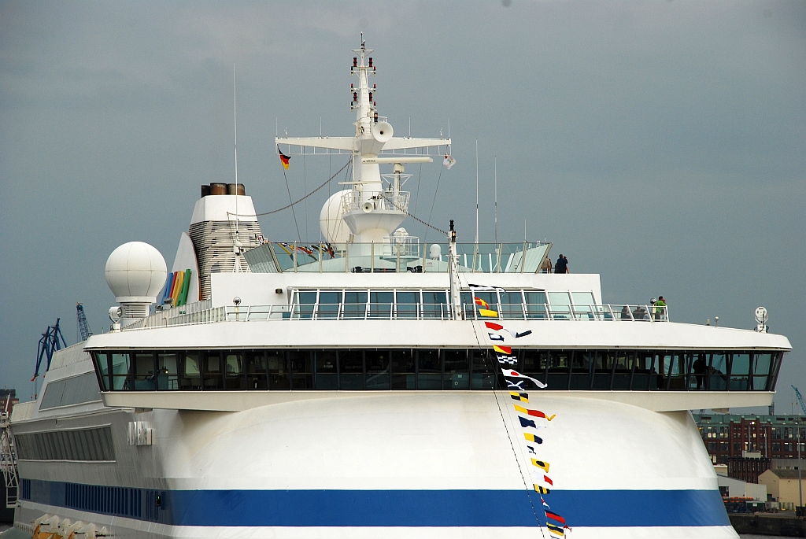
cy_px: 270
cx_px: 403
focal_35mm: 202
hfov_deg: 10.1
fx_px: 4538
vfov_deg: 6.8
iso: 200
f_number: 10
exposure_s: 1/200
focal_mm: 135
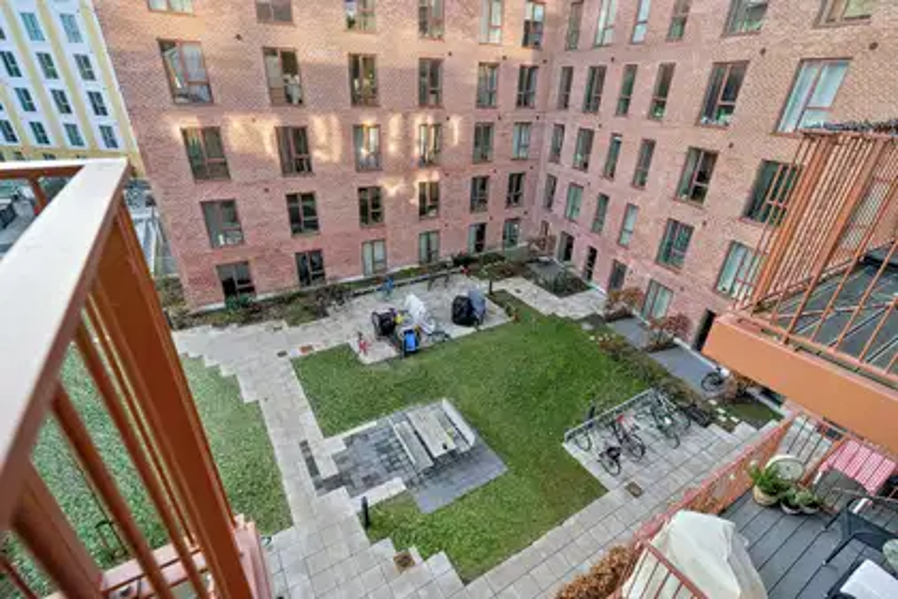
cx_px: 449
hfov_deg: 100.4
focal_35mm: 15
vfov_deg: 77.3
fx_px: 374
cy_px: 300
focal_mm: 15
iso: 320
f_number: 5.6
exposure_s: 1/640
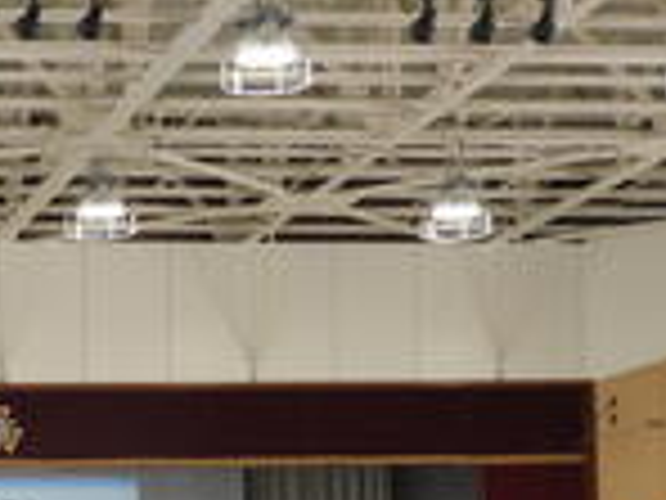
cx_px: -140
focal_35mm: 162
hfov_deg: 11.9
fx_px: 3117
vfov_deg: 9.0
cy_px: 662
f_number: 4.2
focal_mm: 10.7
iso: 280
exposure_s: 1/30
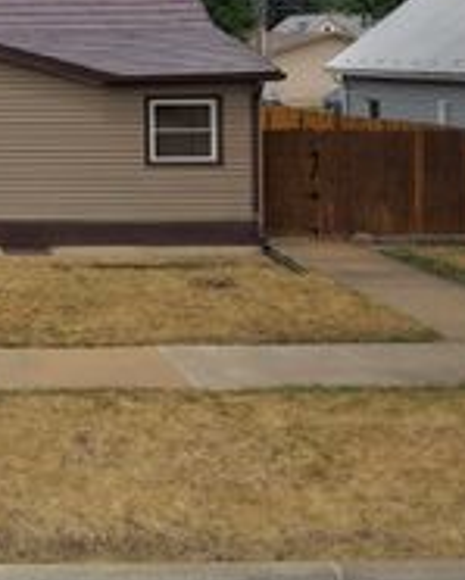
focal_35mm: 63
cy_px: 42
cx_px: -159
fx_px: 1083
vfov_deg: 28.7
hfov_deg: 21.6
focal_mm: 8.67
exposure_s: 1/3000
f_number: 1.8
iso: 150
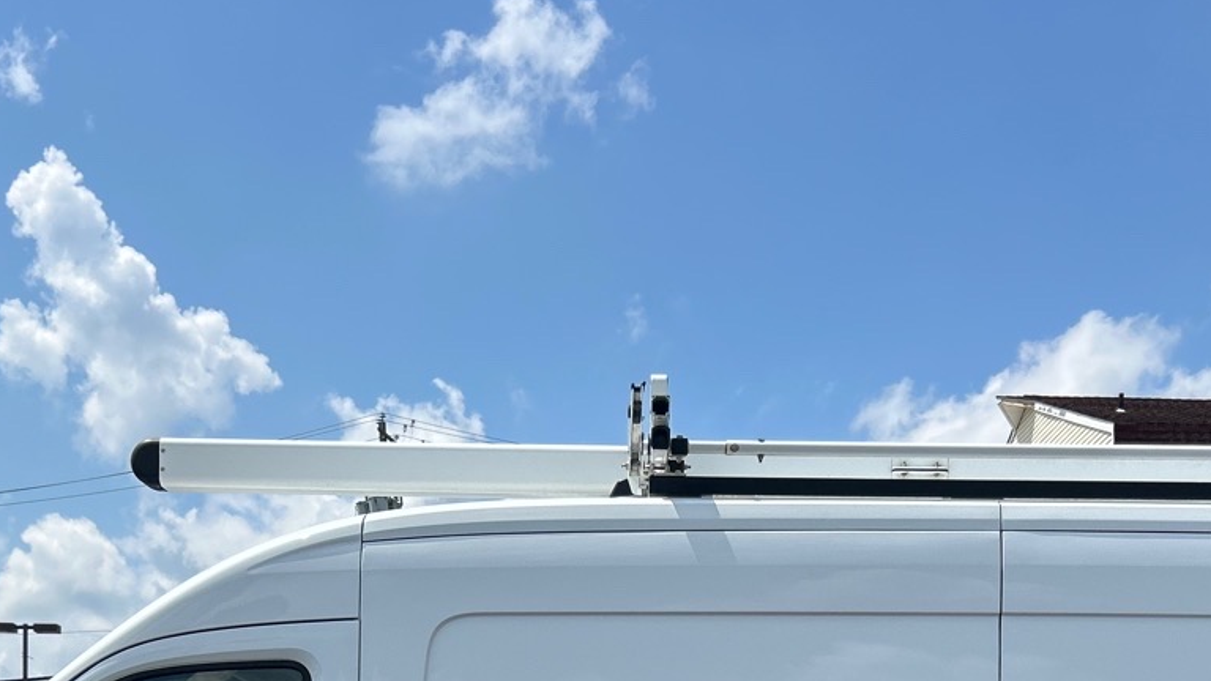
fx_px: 1895
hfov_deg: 35.4
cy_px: 935
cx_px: 588
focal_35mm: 59
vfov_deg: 18.6
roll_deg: -2.8
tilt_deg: -0.1
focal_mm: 5.7
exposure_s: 1/5587
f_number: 1.5
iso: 50
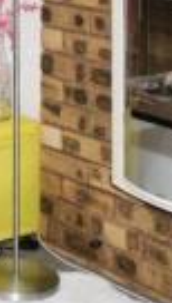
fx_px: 952
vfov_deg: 16.7
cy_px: -133
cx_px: -134
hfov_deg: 9.8
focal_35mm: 118
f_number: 11
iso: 1000
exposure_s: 1/60
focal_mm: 10
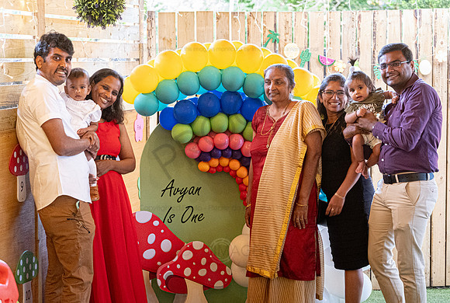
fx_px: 1053
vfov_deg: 16.4
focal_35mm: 84
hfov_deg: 24.1
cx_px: 223
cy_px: 142
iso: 3200
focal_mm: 50
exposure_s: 1/60
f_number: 2.8
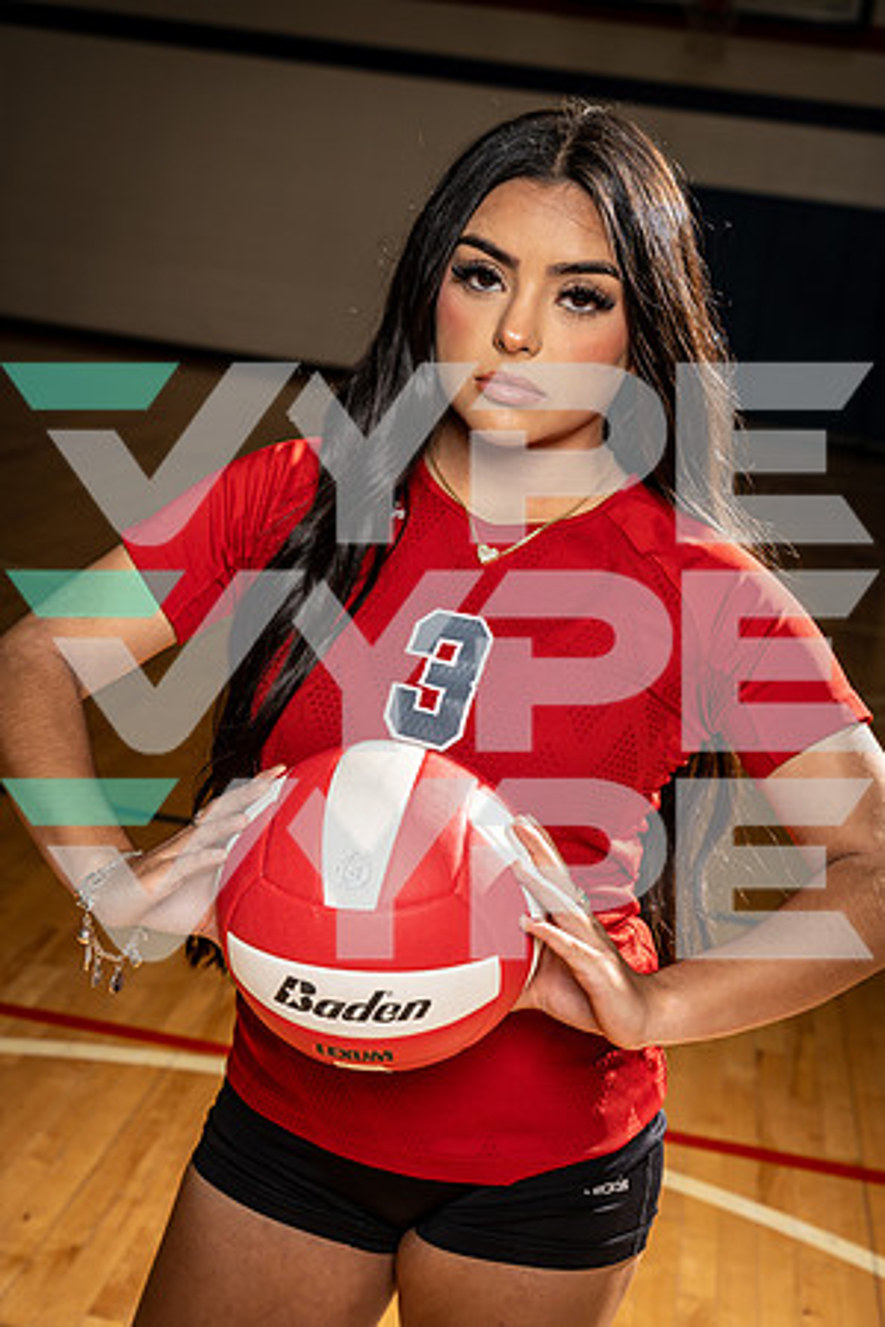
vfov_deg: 38.9
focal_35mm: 51
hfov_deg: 26.5
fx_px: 1880
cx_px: 442
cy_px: 664
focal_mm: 51
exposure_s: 1/250
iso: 125
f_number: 5.6
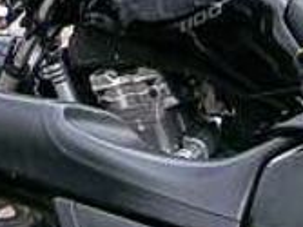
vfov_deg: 6.7
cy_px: -203
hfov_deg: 9.0
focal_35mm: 214
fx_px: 1872
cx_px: -169
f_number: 2.7
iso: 80
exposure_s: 1/701
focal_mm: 6
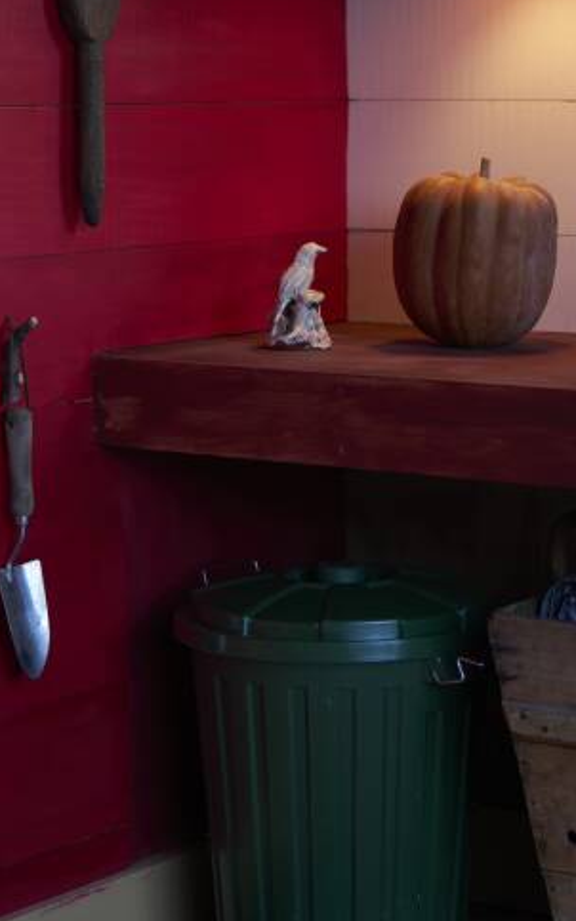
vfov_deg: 17.8
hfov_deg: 11.3
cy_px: 143
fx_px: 2913
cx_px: 331
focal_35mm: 116
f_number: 1.2
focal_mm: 50
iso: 100
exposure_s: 1/200
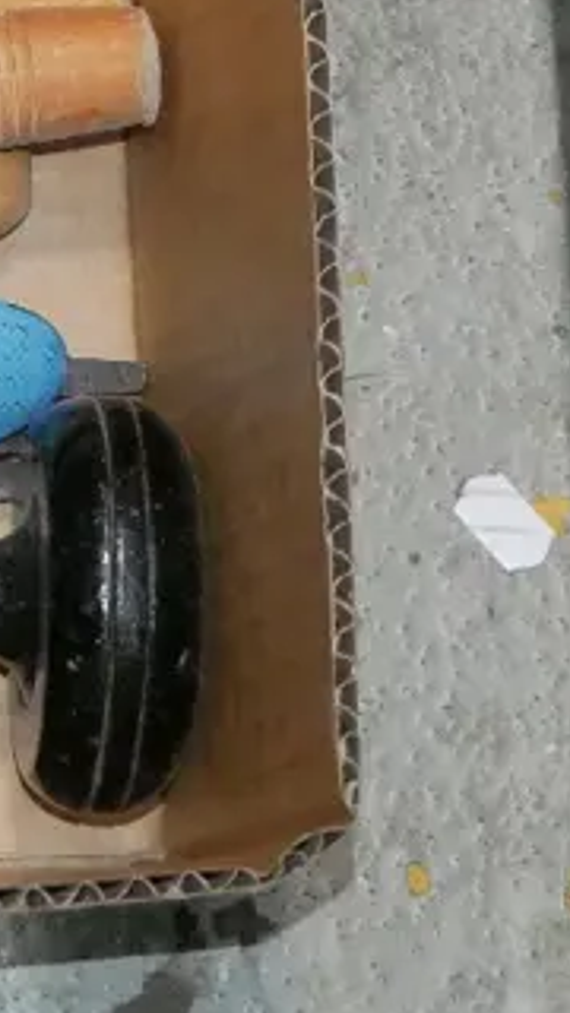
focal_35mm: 223
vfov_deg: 9.6
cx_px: -1036
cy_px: -119
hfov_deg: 5.2
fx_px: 5992
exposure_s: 1/125
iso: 3200
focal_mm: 32
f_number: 5.6
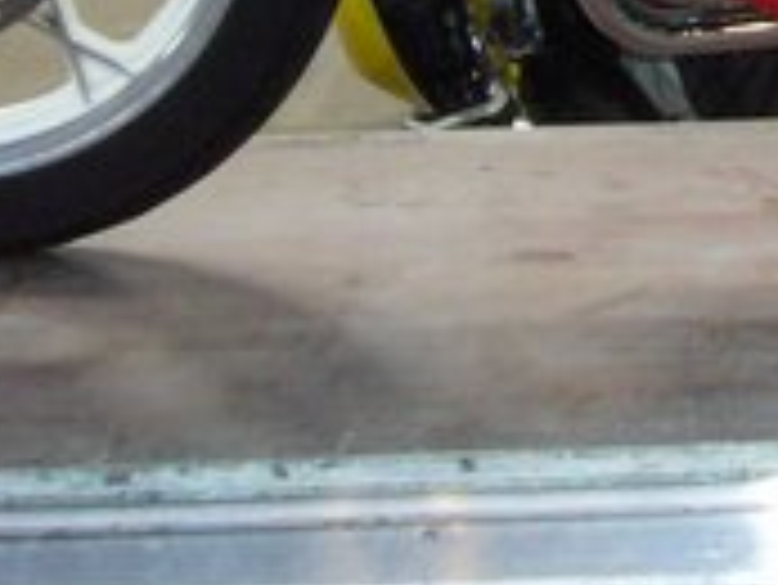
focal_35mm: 227
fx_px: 5105
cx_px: 1187
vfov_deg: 6.4
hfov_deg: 8.5
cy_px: -495
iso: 200
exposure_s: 1/30
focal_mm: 8.1
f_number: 3.6
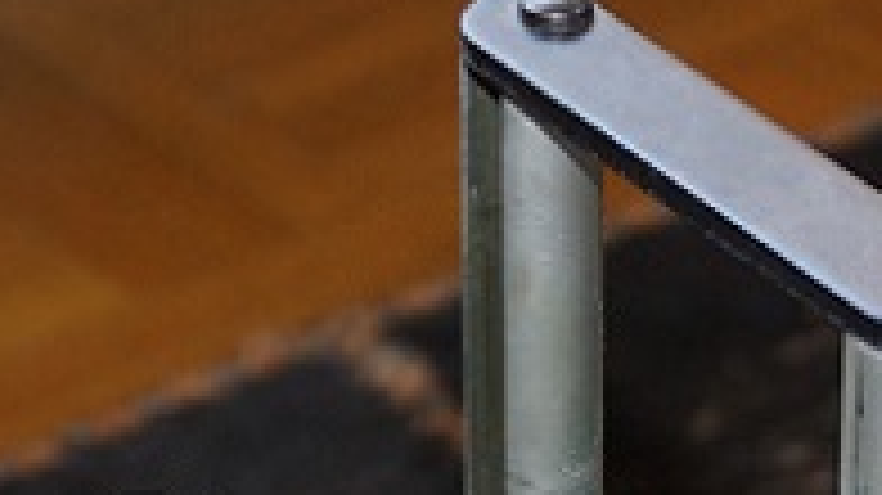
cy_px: 720
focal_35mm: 239
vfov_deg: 5.0
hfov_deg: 9.0
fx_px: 5586
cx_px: 848
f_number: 4.5
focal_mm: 30
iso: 400
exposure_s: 1/160
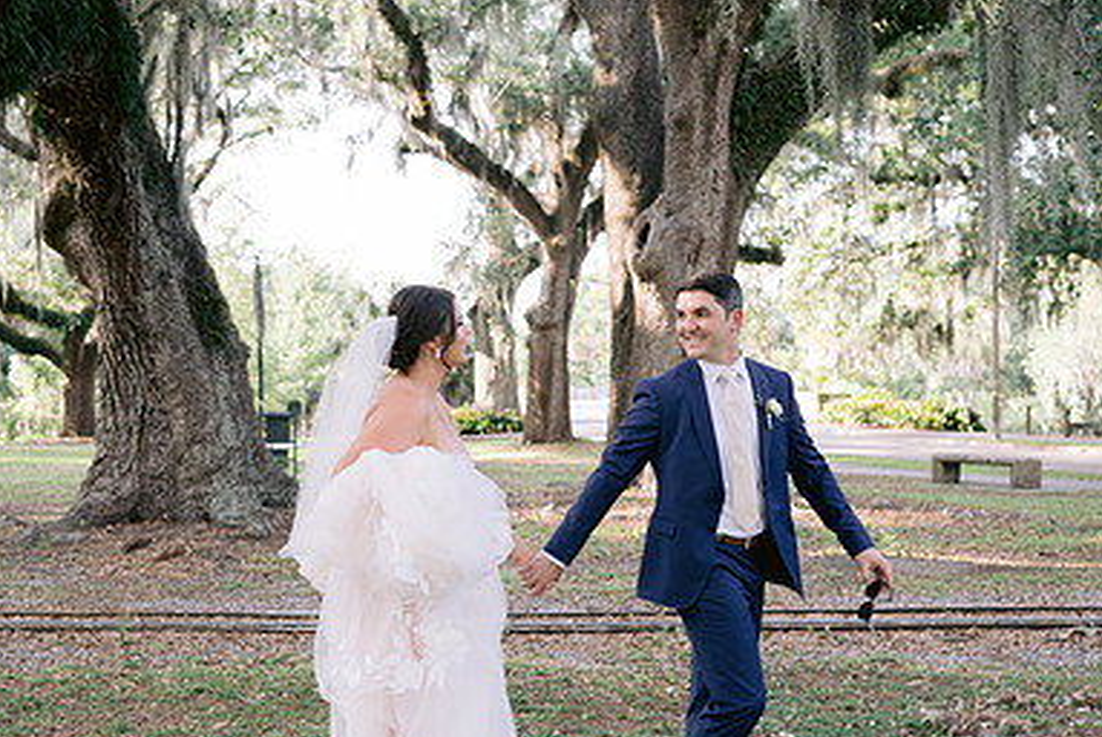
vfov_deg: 25.5
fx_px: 1624
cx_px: 391
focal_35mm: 53
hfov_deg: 37.2
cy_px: 436
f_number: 2.8
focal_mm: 35
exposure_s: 1/250
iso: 250
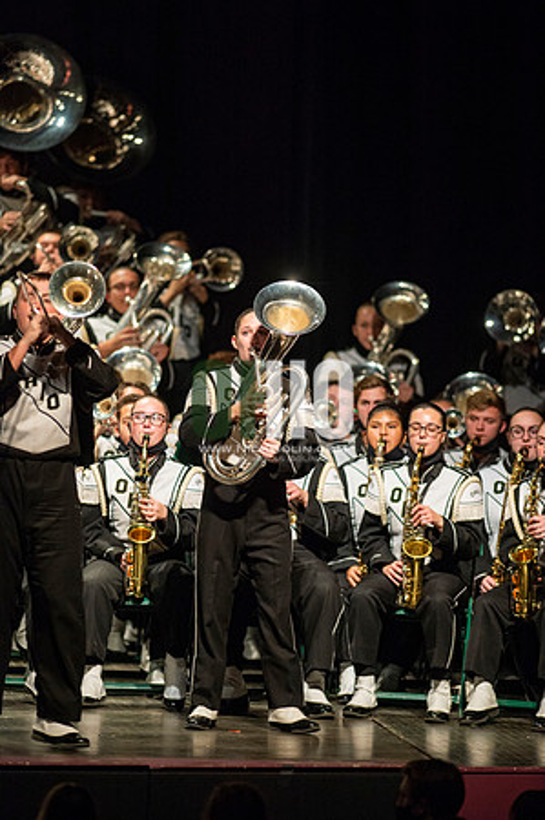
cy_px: 410
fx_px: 6828
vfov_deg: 6.9
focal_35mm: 300
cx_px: 272
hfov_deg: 4.6
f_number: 2.8
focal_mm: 300
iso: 3200
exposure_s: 1/500
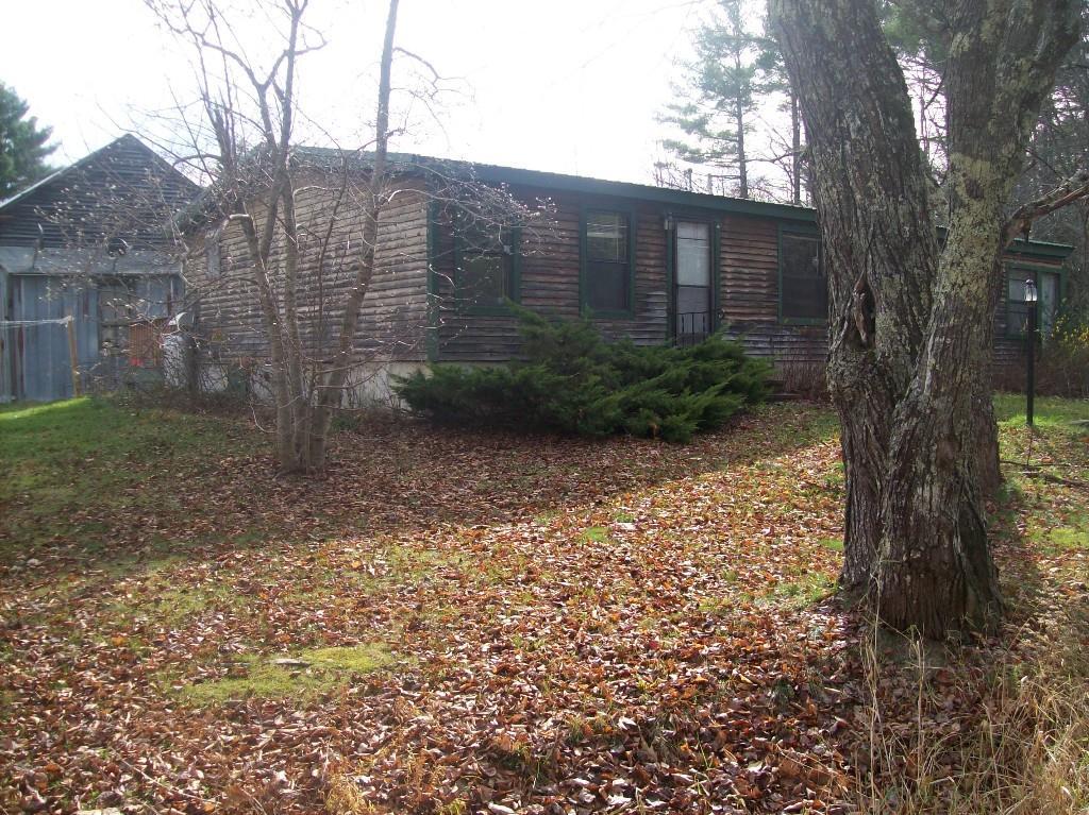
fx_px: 1132
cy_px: 408
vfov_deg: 39.6
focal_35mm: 36
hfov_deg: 51.4
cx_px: 544
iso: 80
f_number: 2.7
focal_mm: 6
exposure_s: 1/460
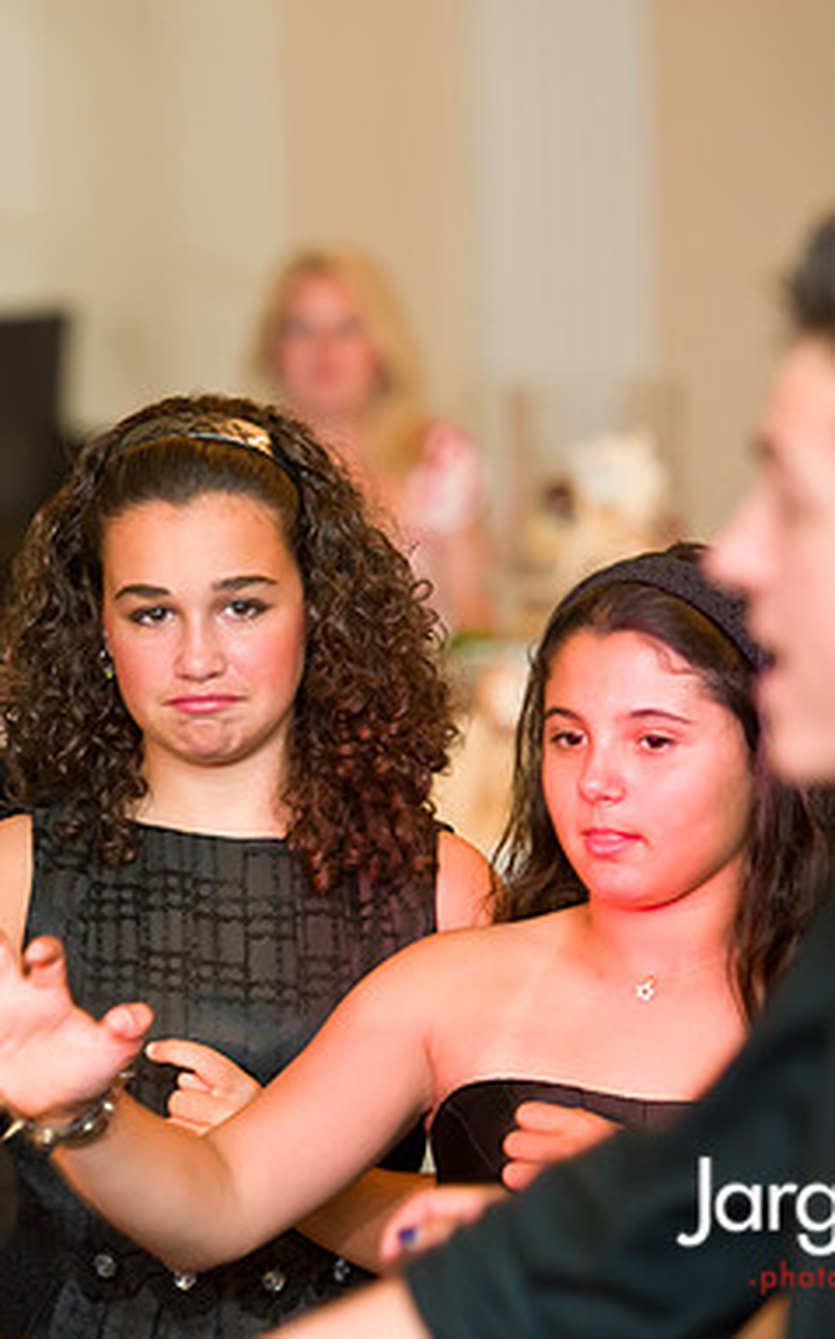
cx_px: 140
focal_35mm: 216
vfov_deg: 9.7
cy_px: 668
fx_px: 7874
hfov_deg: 6.1
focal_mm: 140
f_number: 3.2
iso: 1600
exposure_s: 1/125
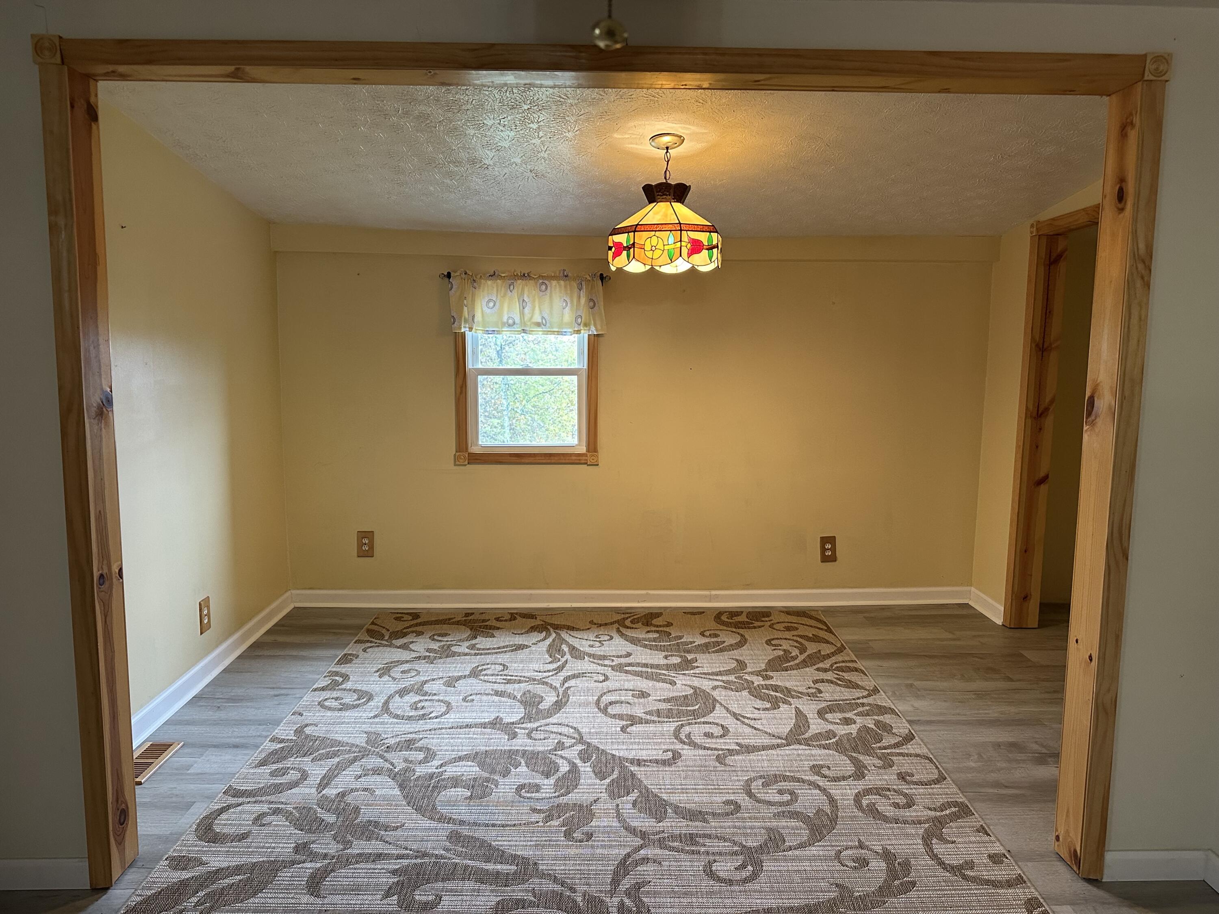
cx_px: 610
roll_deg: -0.7
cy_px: 457
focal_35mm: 24
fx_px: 845
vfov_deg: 56.8
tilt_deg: -7.5
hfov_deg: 71.6
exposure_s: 1/60
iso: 320
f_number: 1.78
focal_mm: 6.86
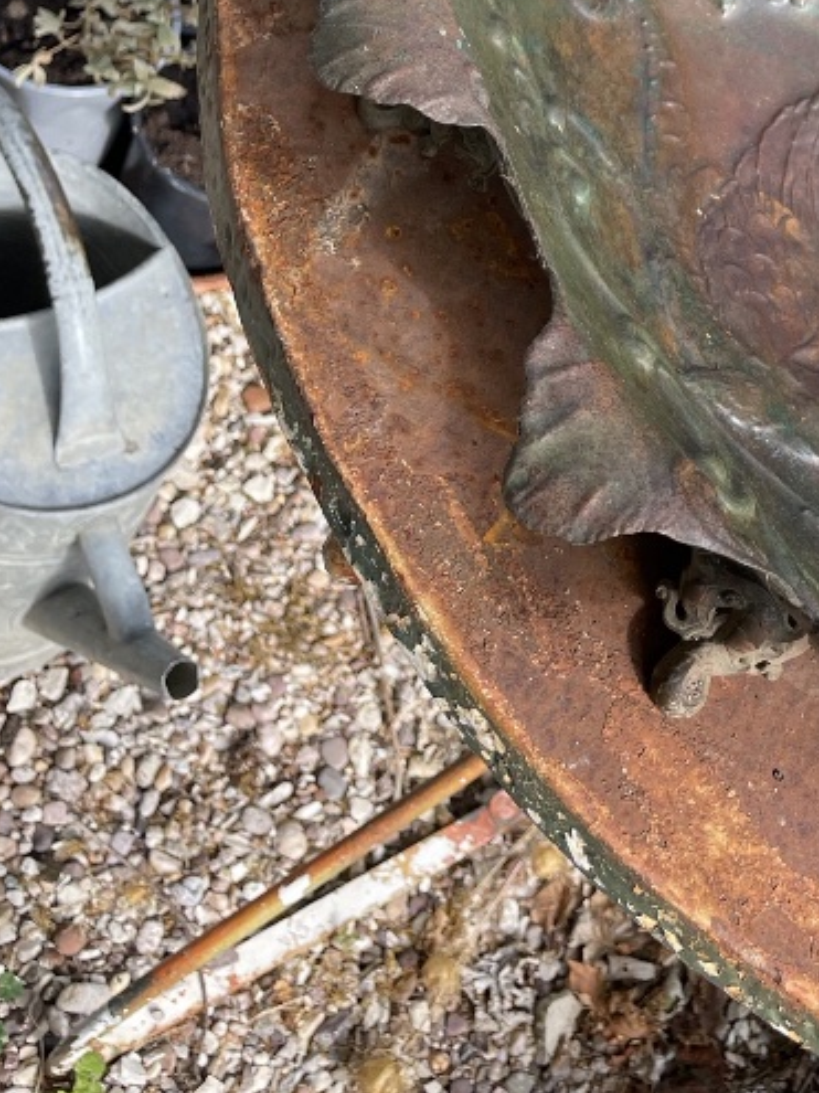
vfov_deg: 29.1
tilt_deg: -40.4
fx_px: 1988
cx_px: 947
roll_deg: -40.0
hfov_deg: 21.8
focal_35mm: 63
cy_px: 53
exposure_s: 1/543
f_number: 1.6
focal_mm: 4.2
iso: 32
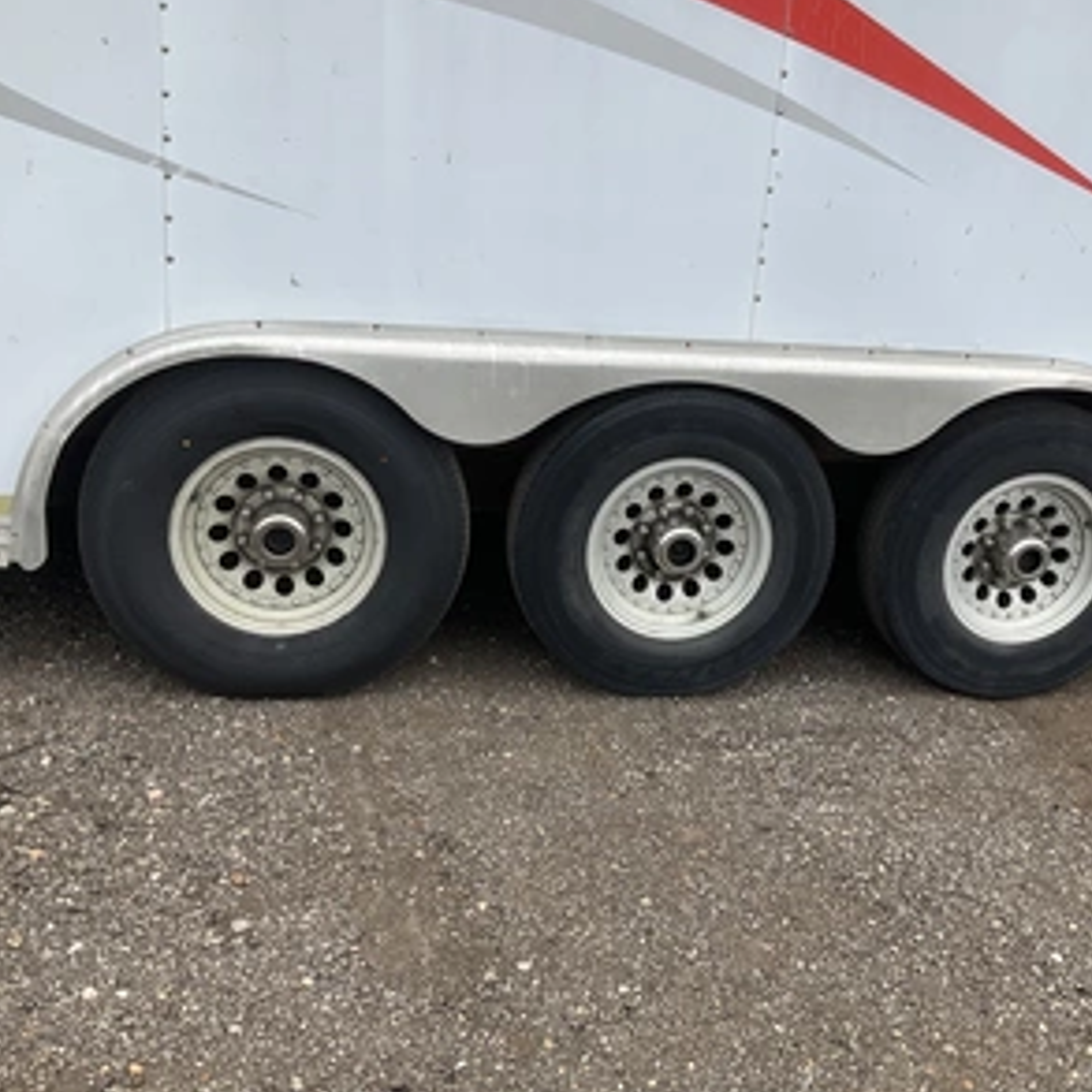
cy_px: 544
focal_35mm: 35
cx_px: 648
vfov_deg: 47.2
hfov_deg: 47.0
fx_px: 1249
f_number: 1.8
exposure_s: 1/749
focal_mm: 3
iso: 25
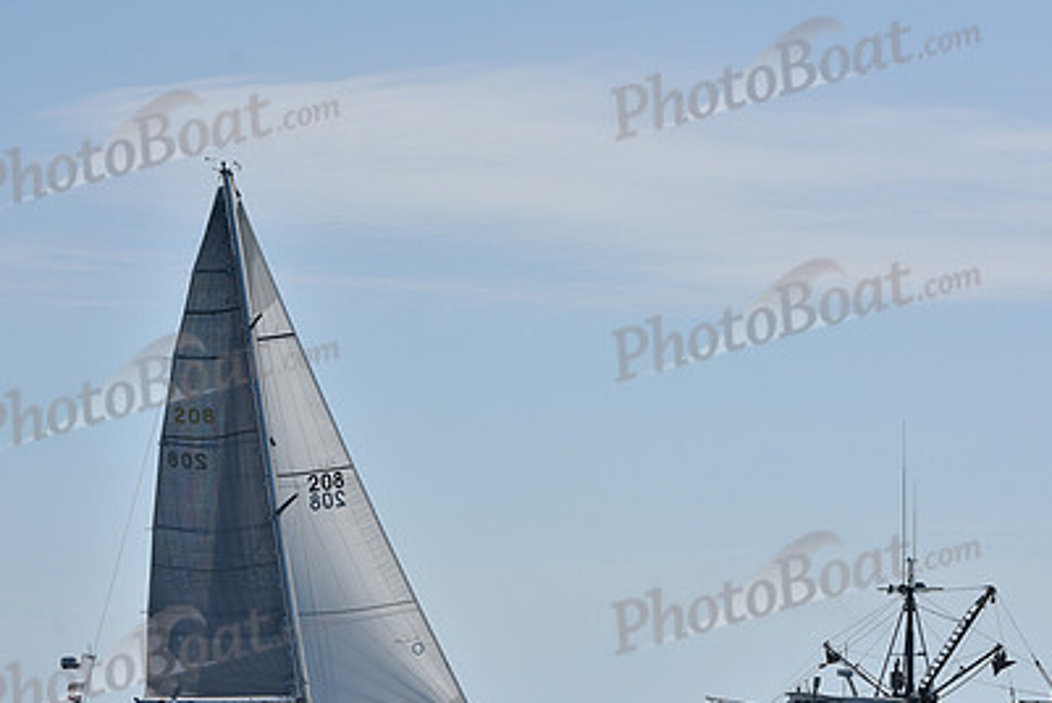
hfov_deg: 15.4
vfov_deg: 10.3
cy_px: 487
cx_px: 477
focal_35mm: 133
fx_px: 3889
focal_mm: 92
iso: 250
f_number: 8
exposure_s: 1/1000
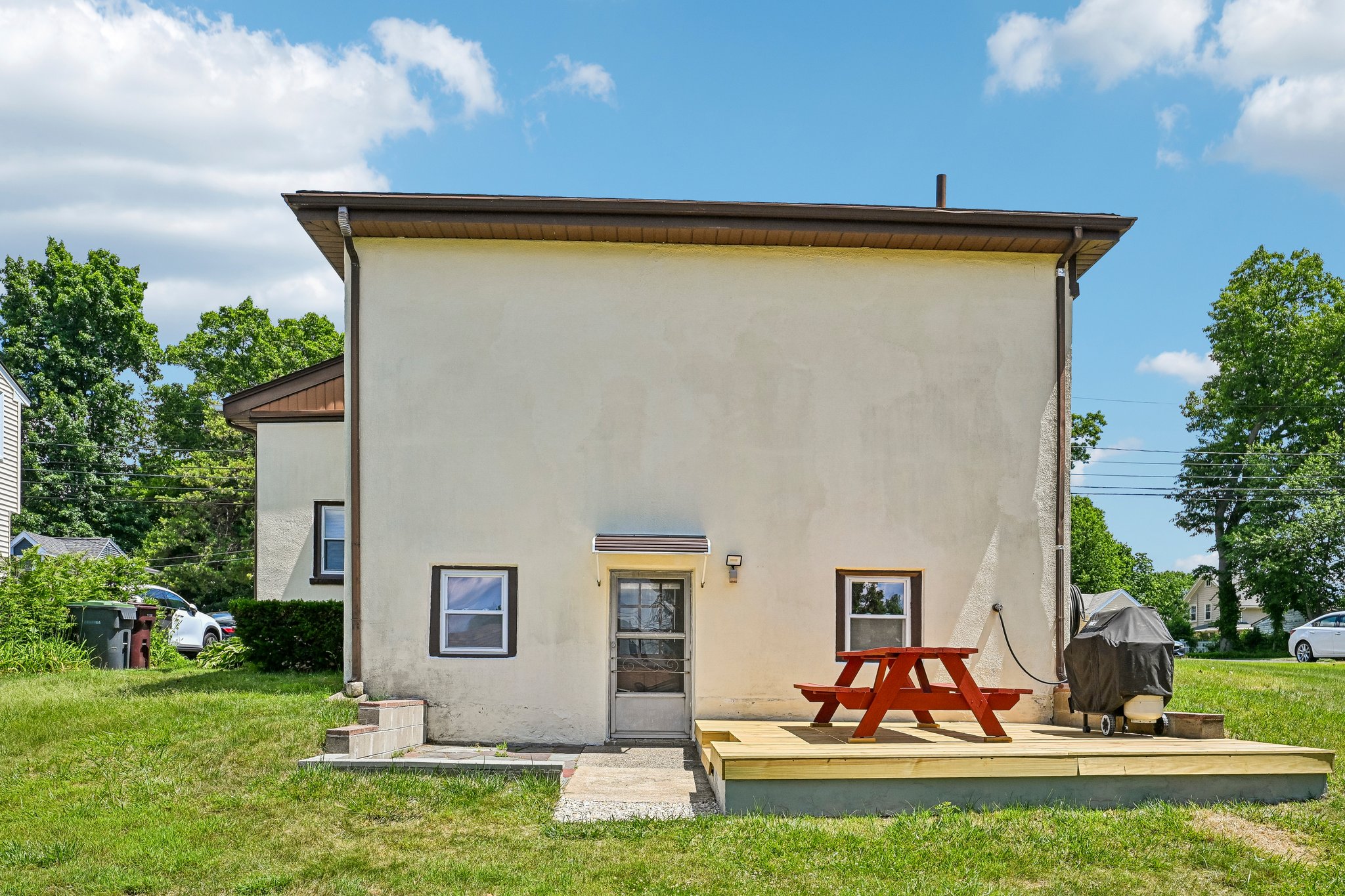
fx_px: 859
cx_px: 672
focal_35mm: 23
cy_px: 448
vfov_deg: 55.1
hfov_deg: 76.1
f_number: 8
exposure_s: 1/1000
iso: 400
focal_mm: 23
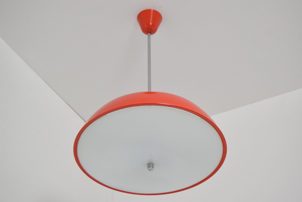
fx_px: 529
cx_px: 151
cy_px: 101
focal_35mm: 63
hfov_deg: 31.9
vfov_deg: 21.6
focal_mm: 42
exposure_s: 1/160
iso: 1600
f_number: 6.3
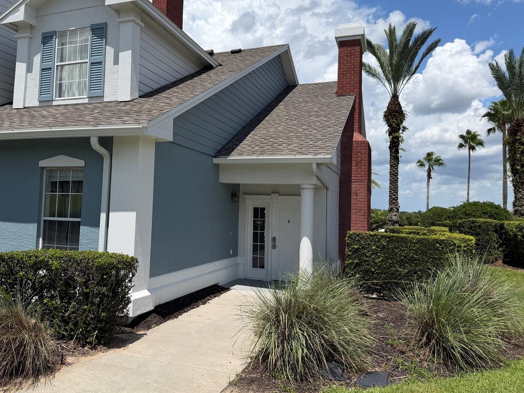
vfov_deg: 48.2
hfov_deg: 61.2
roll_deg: -1.1
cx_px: 211
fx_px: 439
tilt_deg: +4.0
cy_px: 177
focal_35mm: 29
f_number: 1.78
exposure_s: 1/6711
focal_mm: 6.76
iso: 80
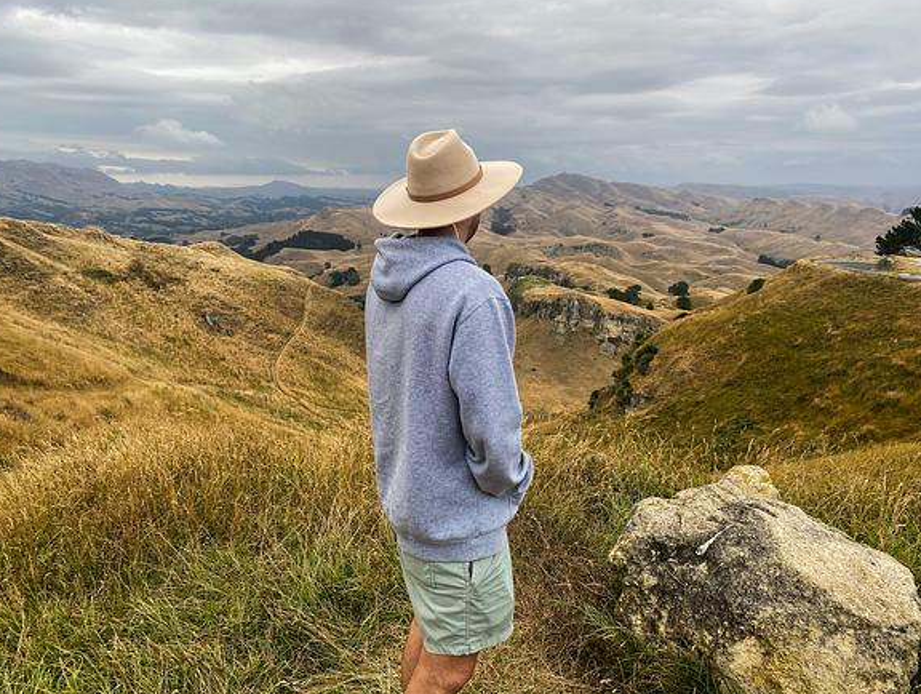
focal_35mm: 28
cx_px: 448
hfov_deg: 63.3
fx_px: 746
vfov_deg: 49.8
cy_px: 325
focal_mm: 4.25
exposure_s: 1/120
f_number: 1.8
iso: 32
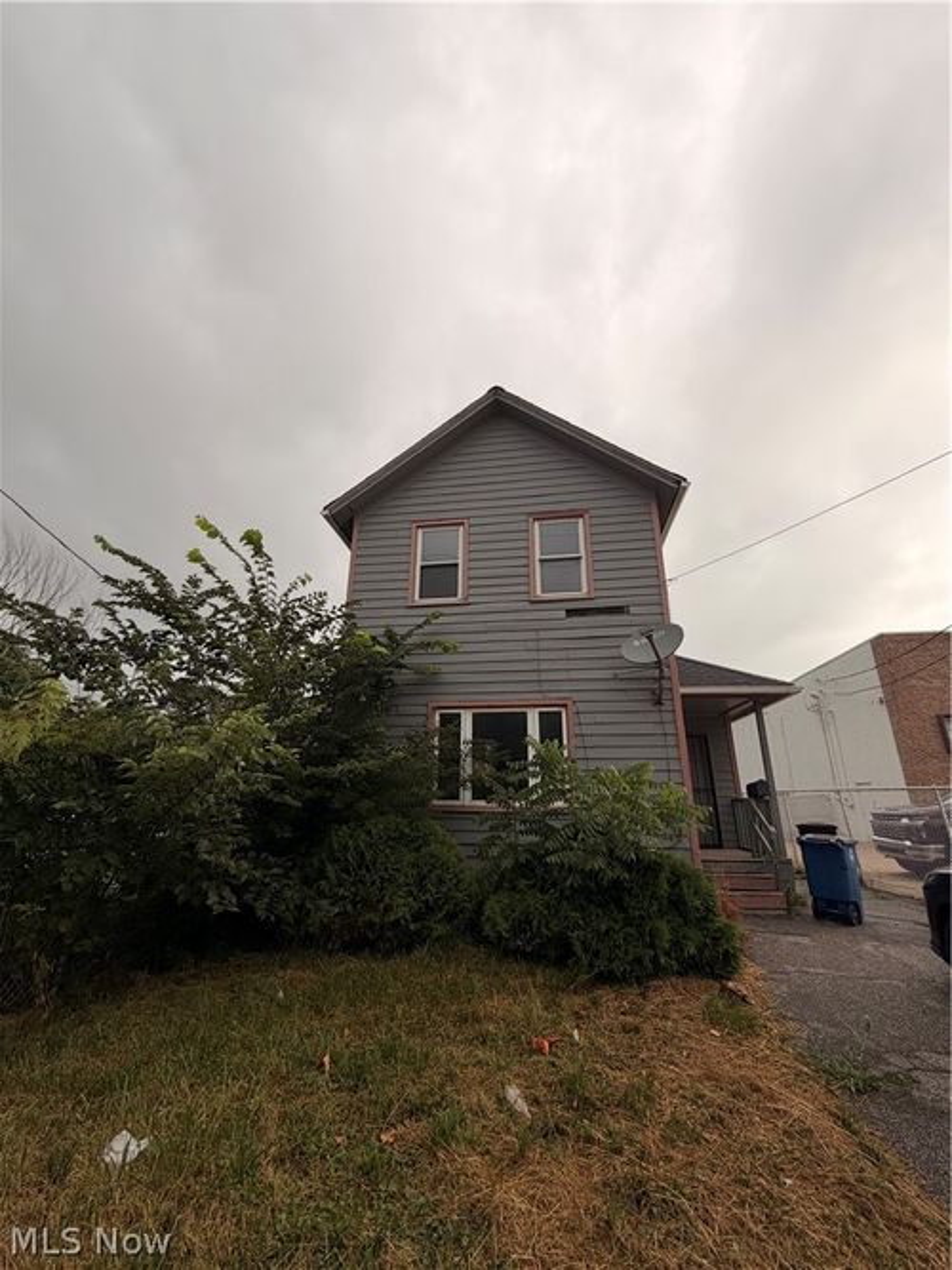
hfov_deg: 85.7
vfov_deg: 102.1
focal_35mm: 14
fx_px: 514
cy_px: 635
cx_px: 476
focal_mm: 2.22
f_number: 2.2
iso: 64
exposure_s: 1/416
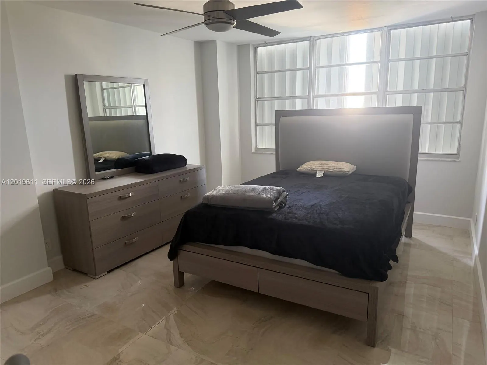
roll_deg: +1.6
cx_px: 244
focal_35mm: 24
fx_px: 338
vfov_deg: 56.8
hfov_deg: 71.6
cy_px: 182
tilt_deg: -12.3
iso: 200
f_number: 1.78
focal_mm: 6.76
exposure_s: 1/60
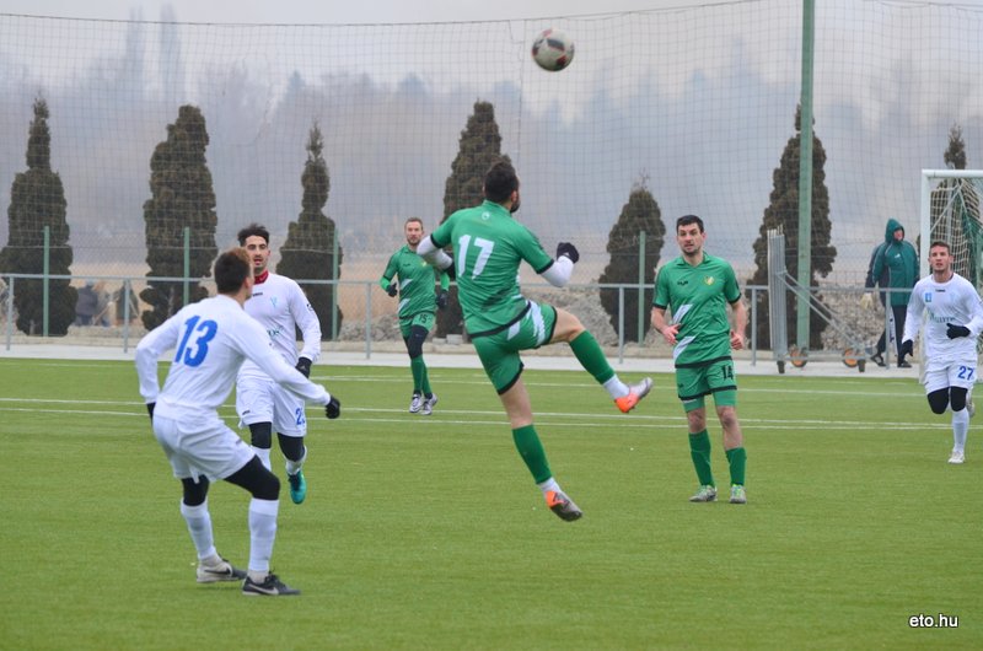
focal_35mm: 255
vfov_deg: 5.4
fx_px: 6949
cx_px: 492
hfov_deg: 8.1
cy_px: 326
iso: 800
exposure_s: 1/640
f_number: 5
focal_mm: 170
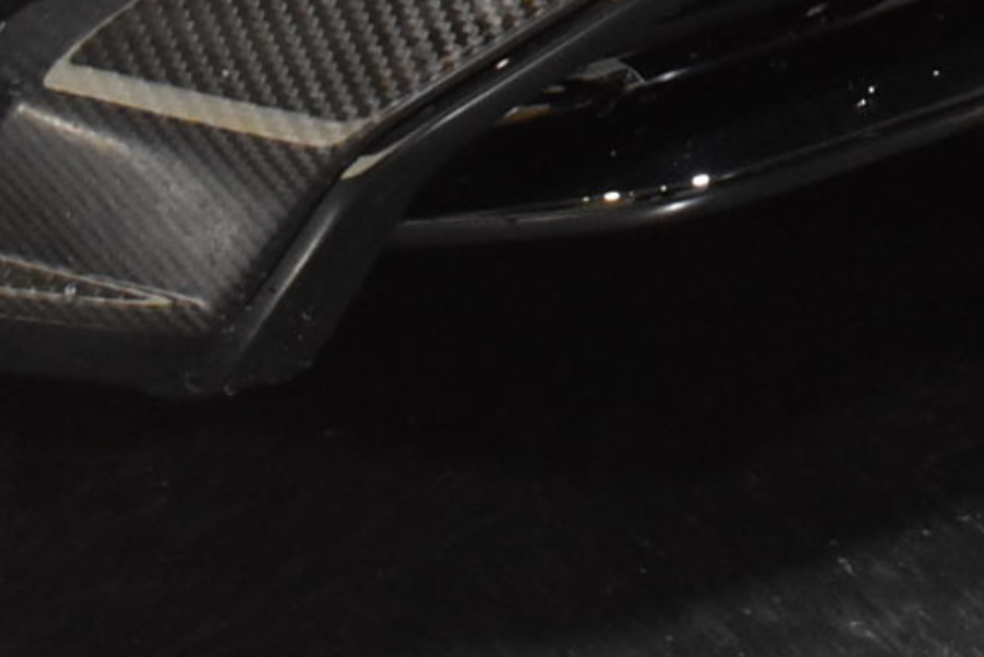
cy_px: -812
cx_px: 1524
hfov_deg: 9.7
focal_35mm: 206
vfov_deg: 6.4
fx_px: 5634
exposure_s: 1/40
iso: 1800
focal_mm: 26
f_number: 8
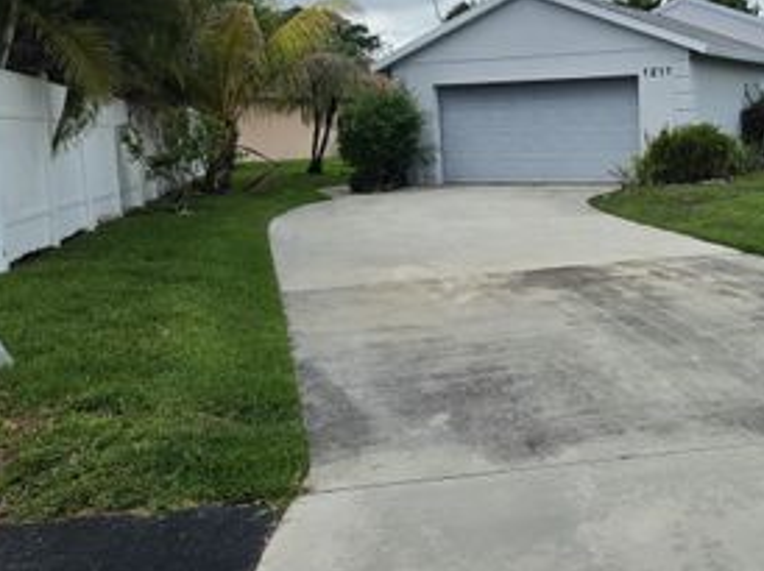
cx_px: 627
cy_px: 227
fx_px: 926
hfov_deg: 42.5
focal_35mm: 42
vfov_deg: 34.2
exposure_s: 1/6217
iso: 80
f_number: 1.8
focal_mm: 5.4
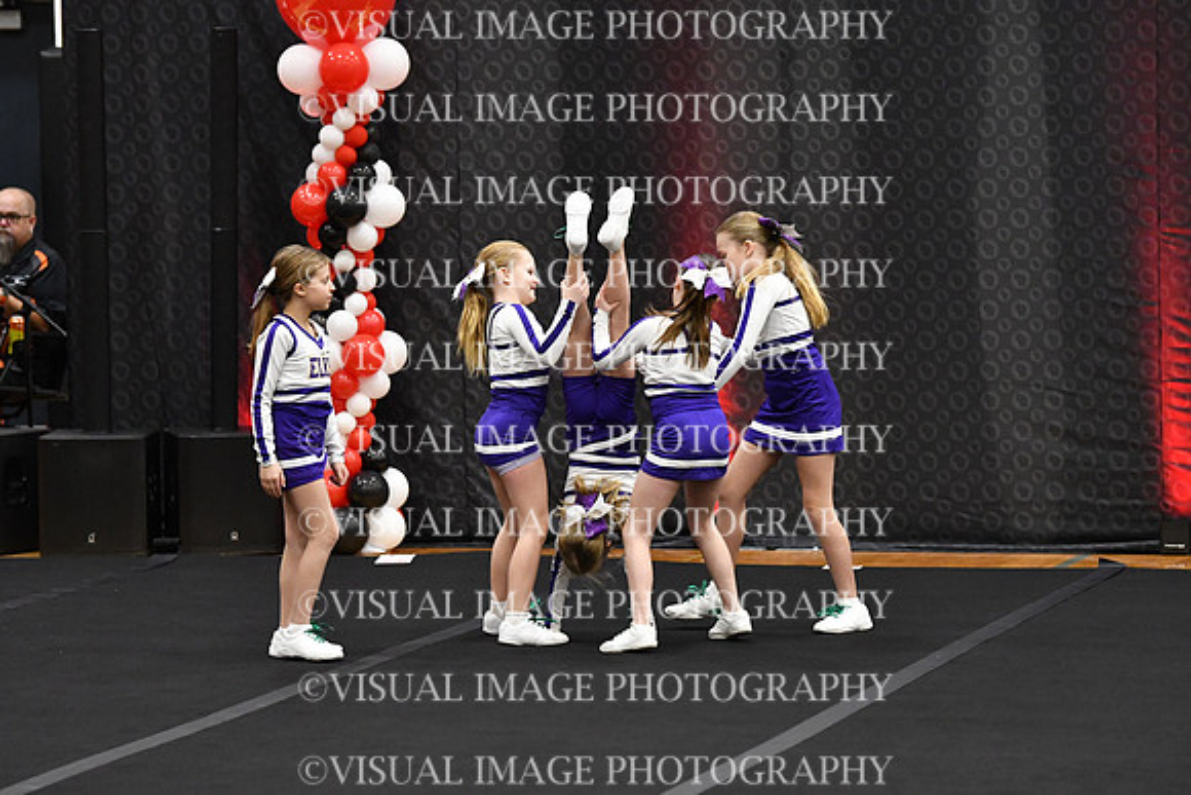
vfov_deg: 6.8
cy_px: 398
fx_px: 6684
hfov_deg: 10.2
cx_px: 596
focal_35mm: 202
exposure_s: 1/800
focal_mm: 135
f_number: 2.8
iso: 5000
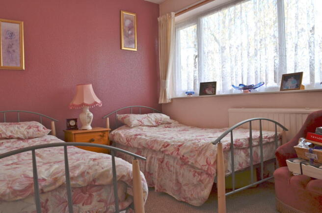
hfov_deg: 67.5
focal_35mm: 27
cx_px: 161
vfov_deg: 47.7
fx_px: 241
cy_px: 106
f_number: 8
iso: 400
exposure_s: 1/80
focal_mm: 18
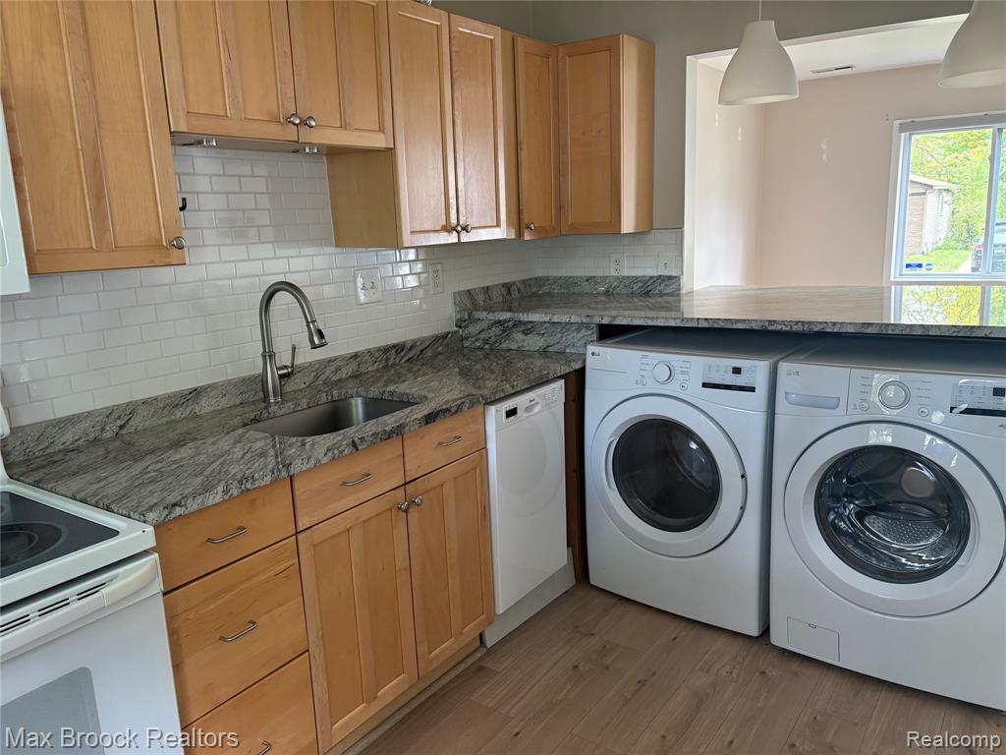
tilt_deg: -10.6
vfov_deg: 53.1
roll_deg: +3.1
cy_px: 378
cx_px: 503
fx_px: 756
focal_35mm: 26
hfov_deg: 67.3
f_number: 1.6
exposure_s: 1/60
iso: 125
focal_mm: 5.96
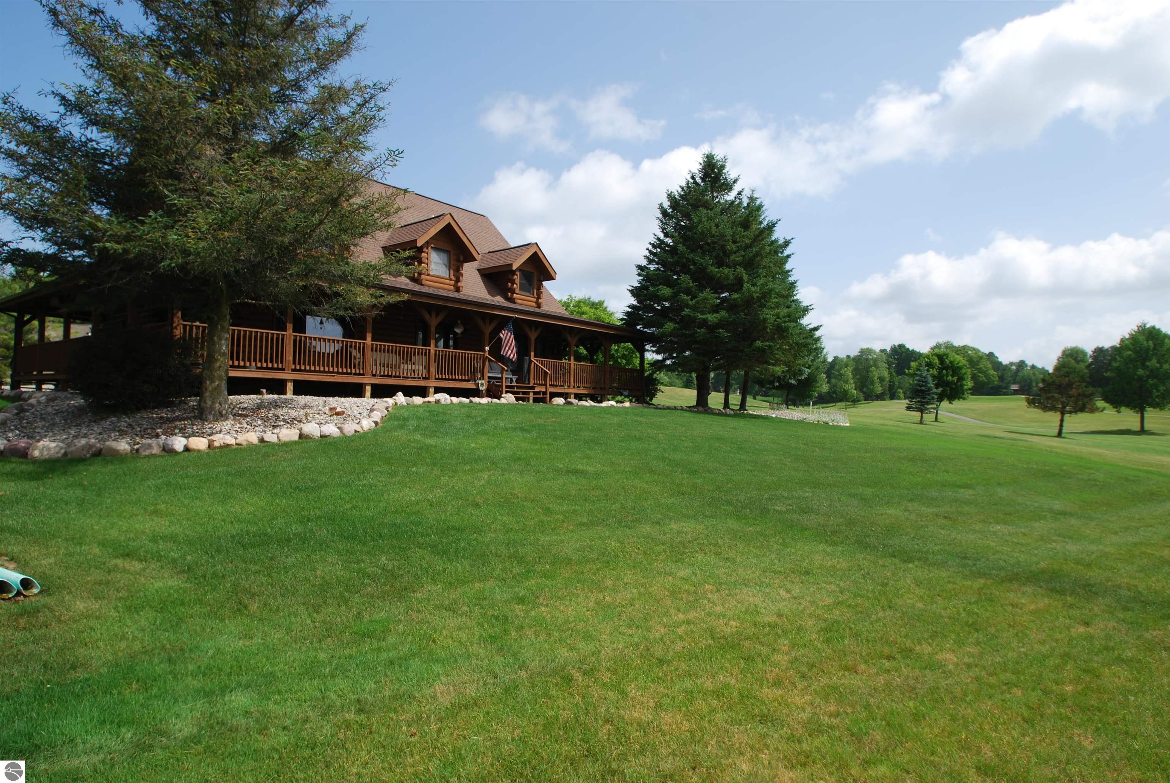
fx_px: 683
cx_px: 585
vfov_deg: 59.6
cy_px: 392
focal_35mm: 21
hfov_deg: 81.1
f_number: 8
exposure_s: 1/200
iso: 100
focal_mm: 14
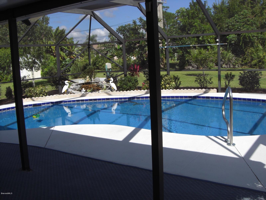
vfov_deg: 37.7
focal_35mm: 38
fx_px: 292
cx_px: 133
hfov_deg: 49.0
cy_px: 100
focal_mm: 6.2
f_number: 8
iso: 64
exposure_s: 1/160
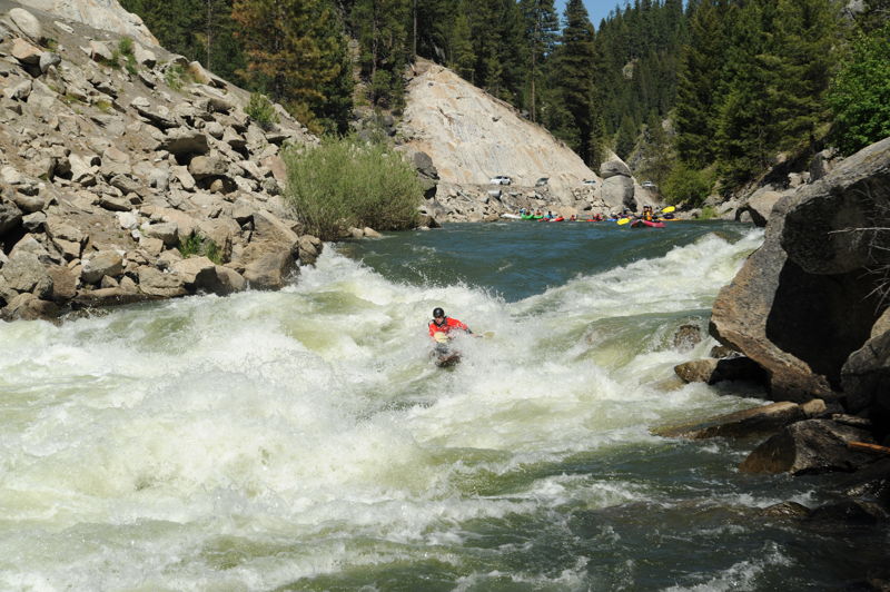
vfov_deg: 22.6
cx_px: 445
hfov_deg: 33.4
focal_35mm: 60
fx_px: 1482
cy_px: 296
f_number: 7.1
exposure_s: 1/1000
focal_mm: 60
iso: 200
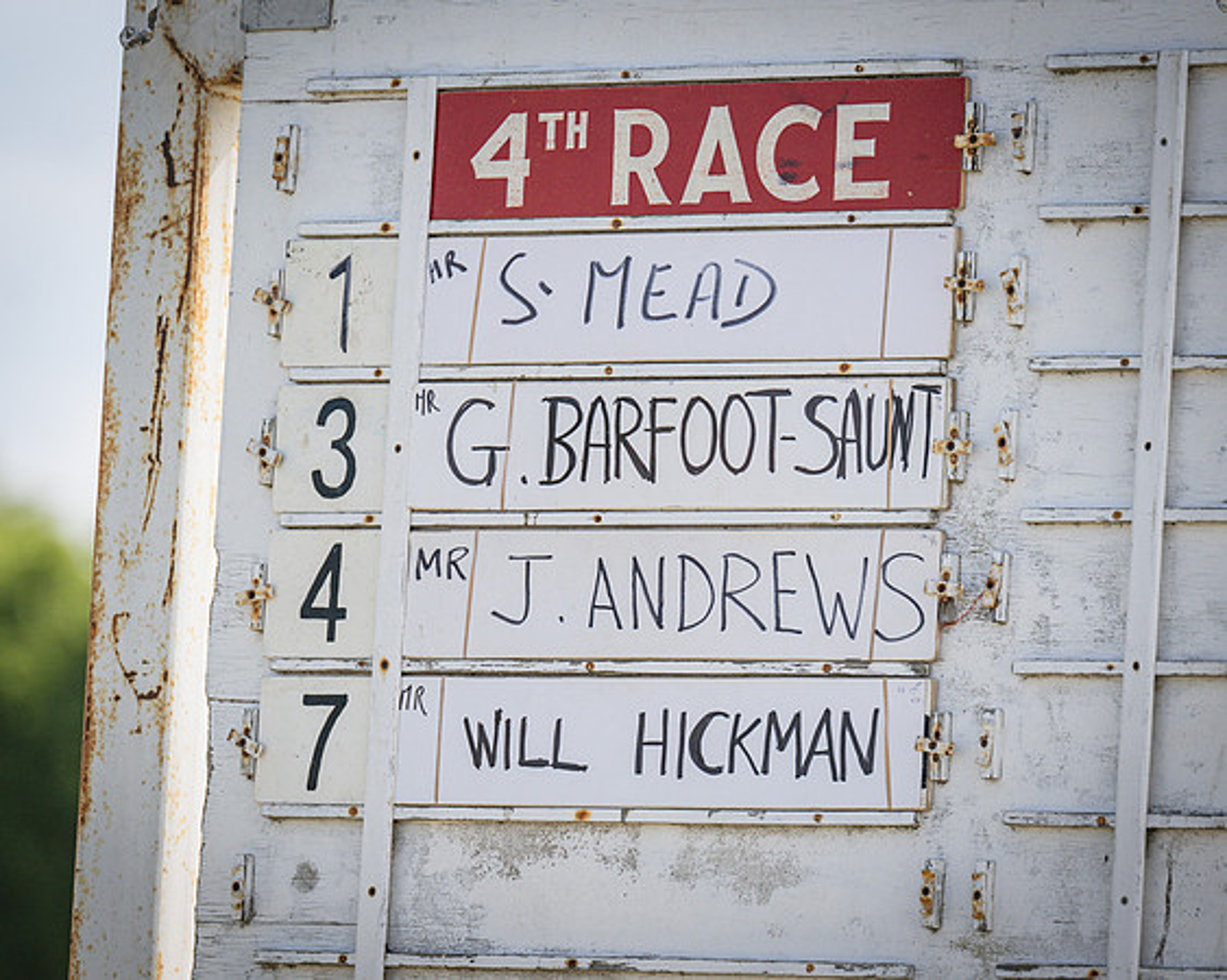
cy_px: 539
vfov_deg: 4.9
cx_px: 640
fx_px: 11540
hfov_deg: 6.1
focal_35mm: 318
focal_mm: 200
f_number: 4
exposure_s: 1/3200
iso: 400
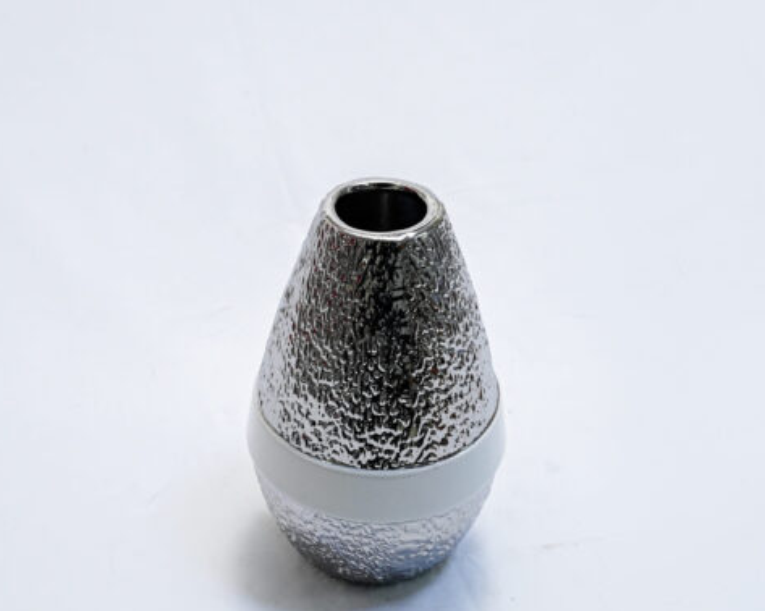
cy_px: 301
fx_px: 1290
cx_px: 375
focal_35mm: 57
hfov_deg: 33.0
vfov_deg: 26.7
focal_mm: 41
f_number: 13
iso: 3200
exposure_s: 1/125
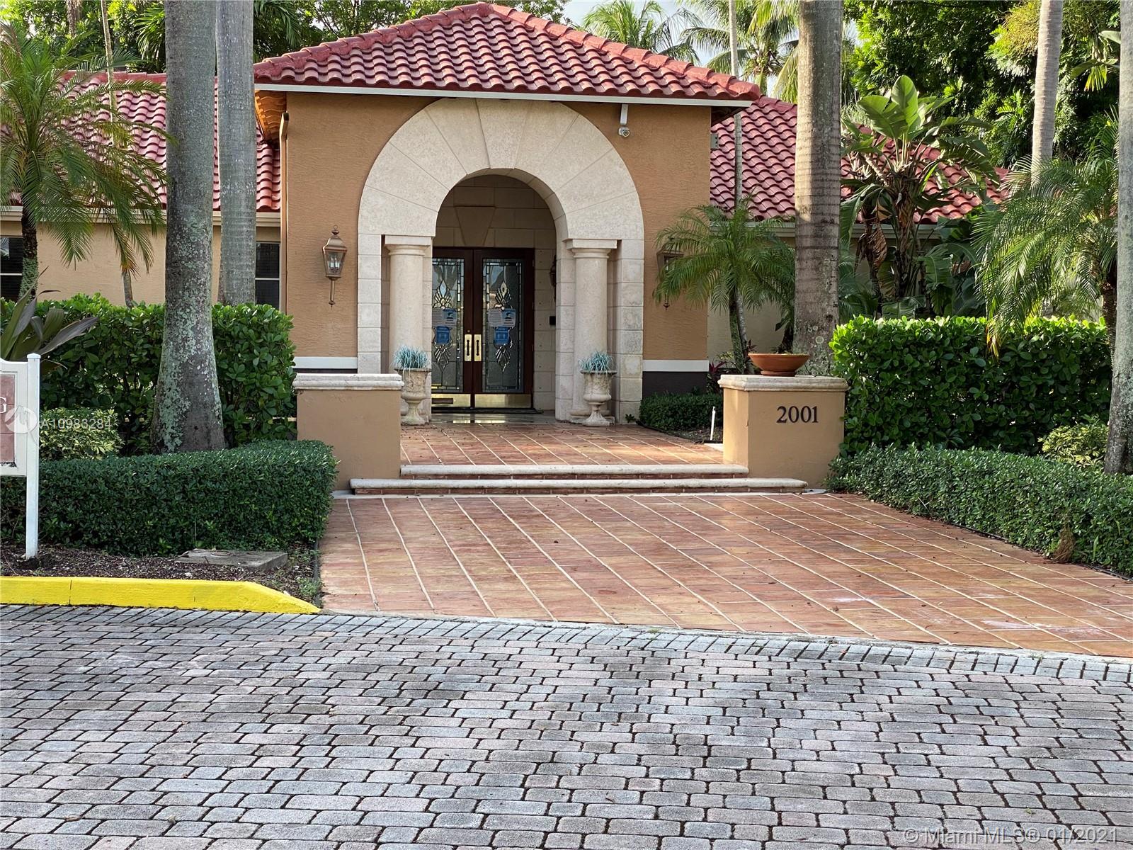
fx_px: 1702
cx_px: 566
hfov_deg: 36.8
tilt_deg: -2.6
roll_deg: -0.8
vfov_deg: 28.0
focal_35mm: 52
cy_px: 425
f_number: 2
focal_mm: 6
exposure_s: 1/233
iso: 20
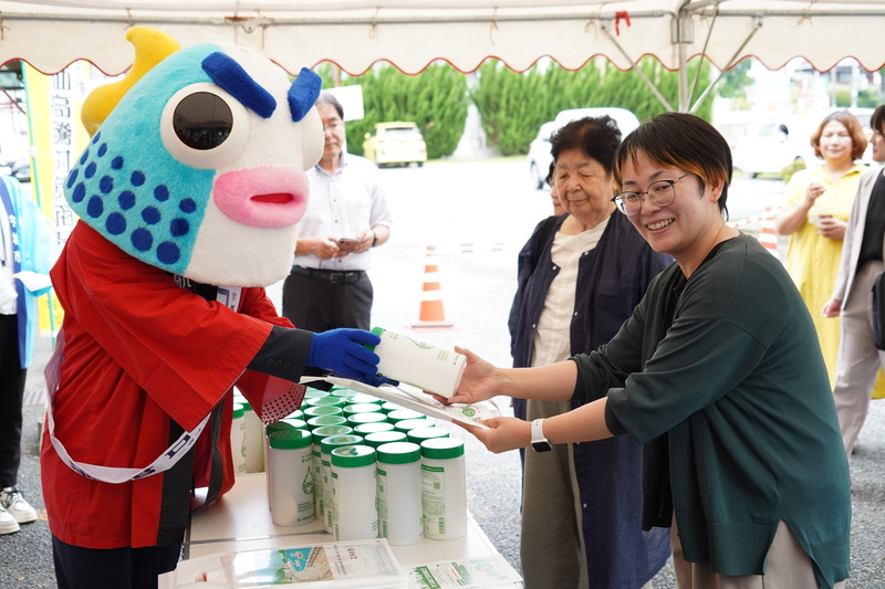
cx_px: 442
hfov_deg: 43.6
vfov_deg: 29.9
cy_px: 294
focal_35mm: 45
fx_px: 1106
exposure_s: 1/160
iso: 320
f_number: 5
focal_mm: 45
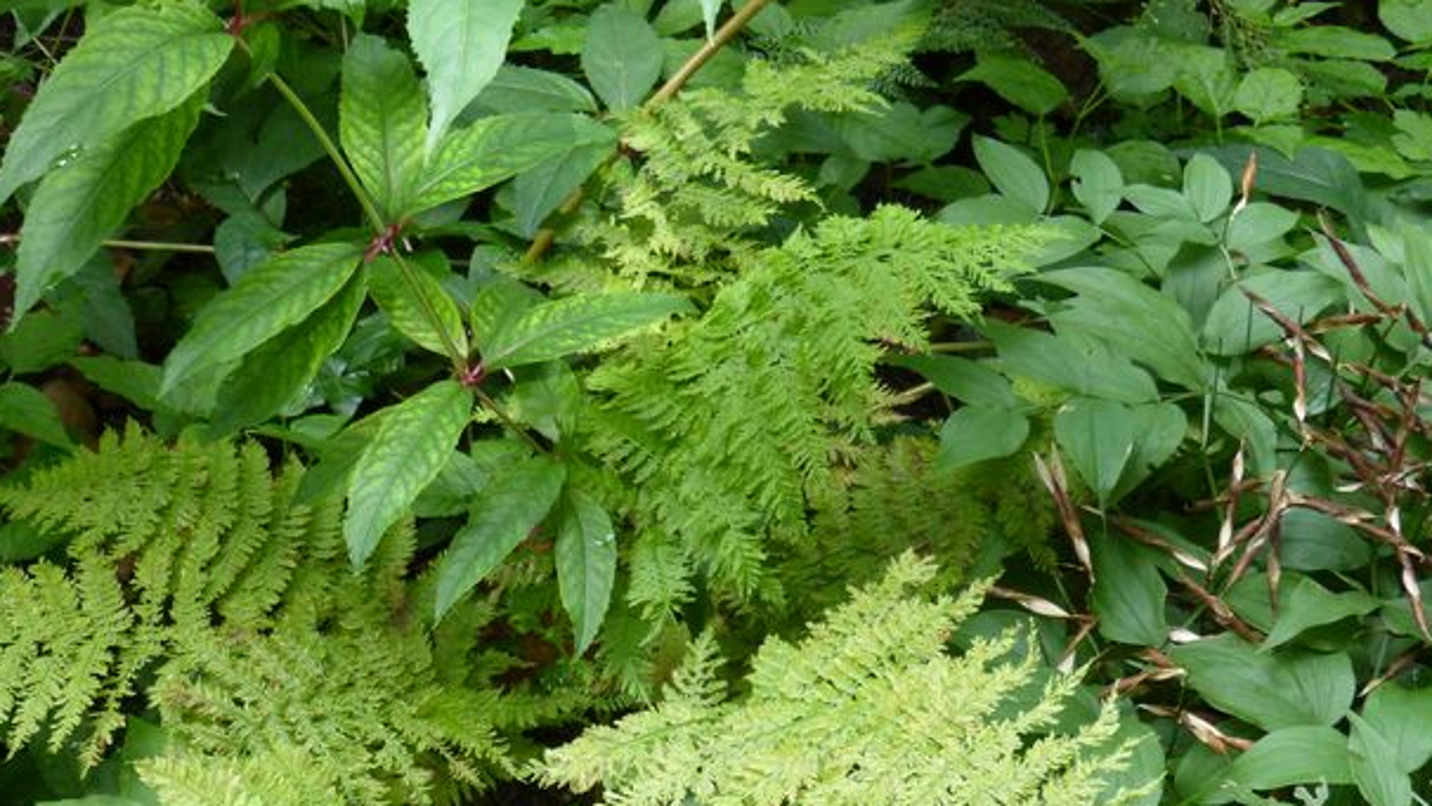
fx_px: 2240
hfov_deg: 35.3
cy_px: 707
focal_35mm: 59
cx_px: 553
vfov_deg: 20.0
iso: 160
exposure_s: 1/60
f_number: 3.1
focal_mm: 7.3
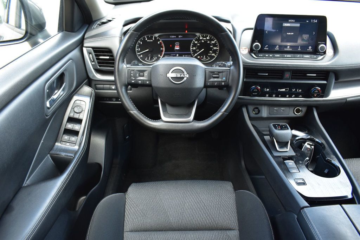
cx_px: 180
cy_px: 120
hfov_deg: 67.4
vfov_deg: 47.9
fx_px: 270
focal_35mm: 27
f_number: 7.1
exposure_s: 1/30
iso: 400
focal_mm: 18
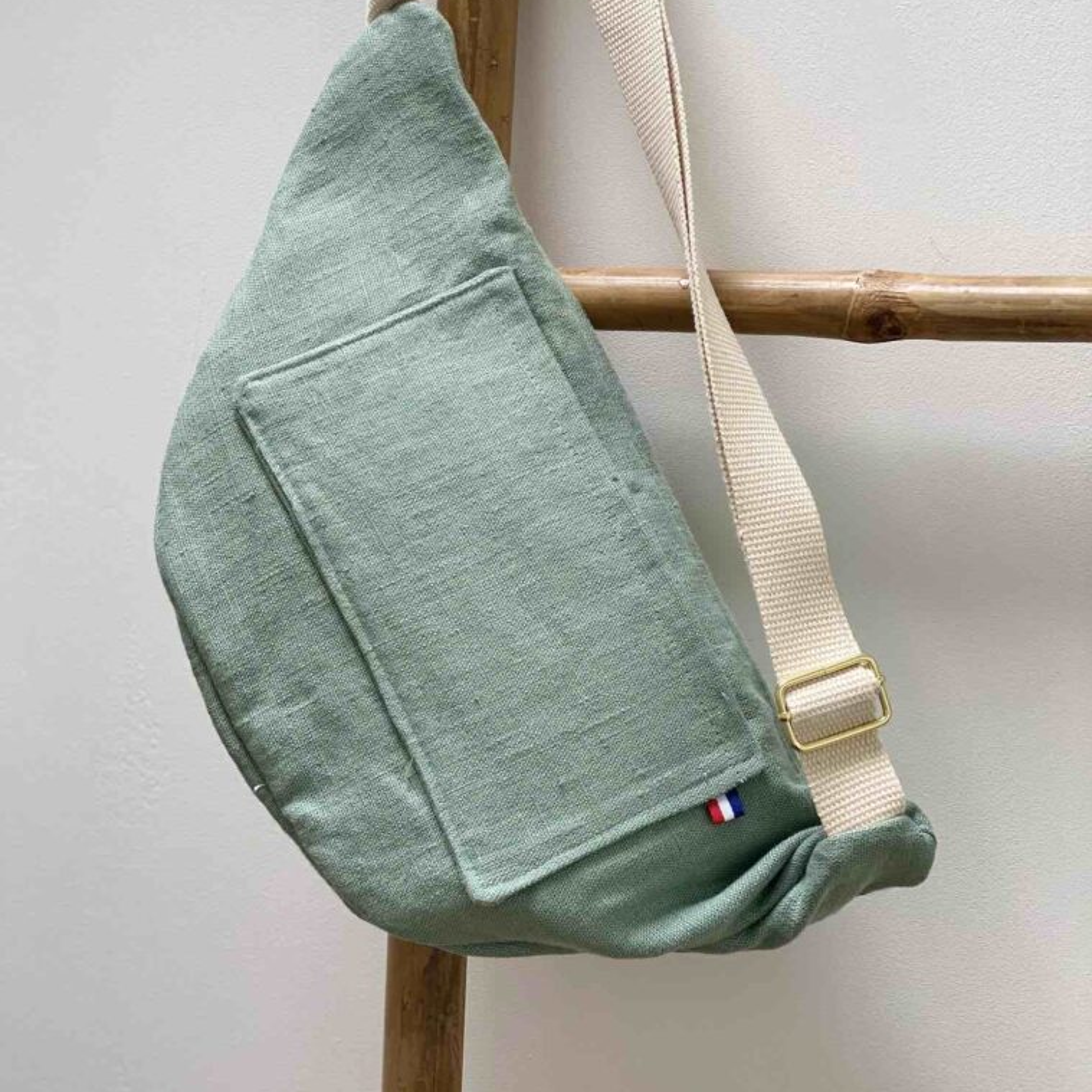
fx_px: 2213
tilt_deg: -1.9
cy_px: 417
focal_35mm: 62
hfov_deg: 27.7
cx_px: 541
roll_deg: -0.1
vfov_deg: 27.6
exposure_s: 1/122
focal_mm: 6
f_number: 2
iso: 40
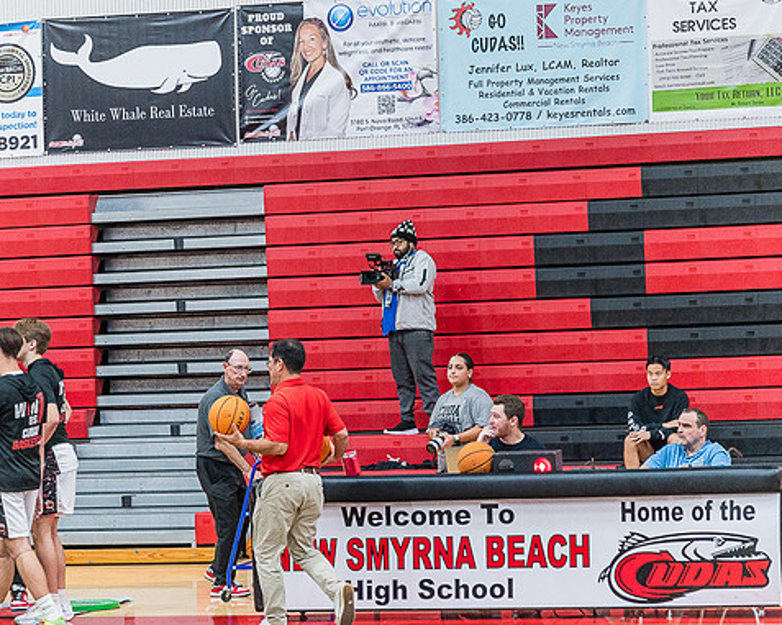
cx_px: 344
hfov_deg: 14.1
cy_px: 315
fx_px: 3169
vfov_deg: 11.3
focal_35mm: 137
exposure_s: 1/320
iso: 5000
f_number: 4
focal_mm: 120
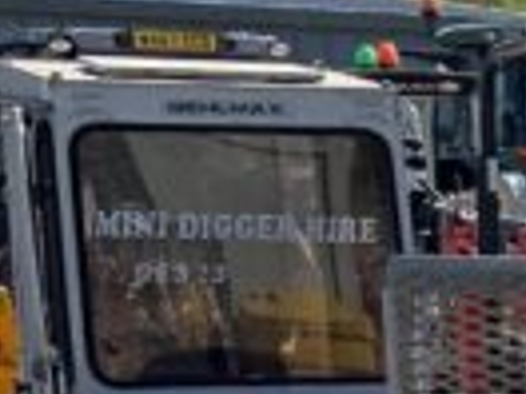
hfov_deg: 7.1
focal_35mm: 225
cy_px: 1039
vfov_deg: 6.2
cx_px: 1961
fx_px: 3419
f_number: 1.8
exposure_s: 1/1534
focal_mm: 3
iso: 16
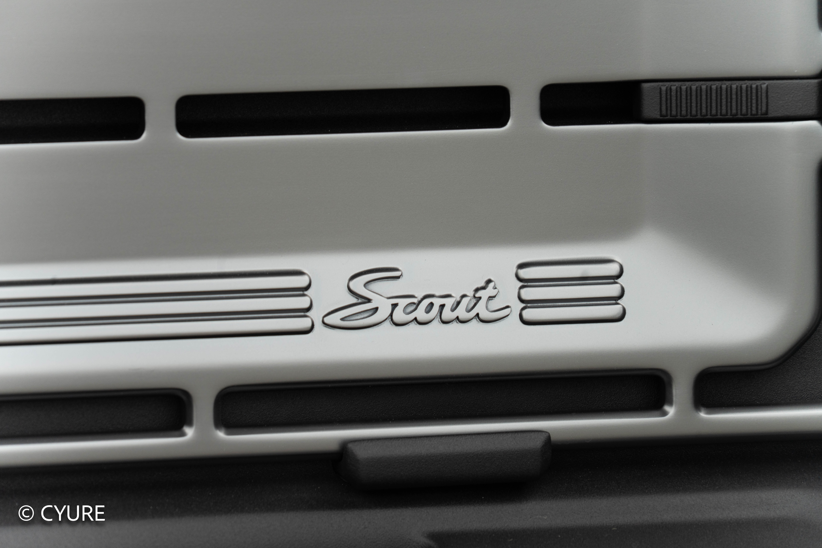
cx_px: 411
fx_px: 6849
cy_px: 274
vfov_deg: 4.6
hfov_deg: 6.9
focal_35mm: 300
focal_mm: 300
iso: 400
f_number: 7.1
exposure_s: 1/320
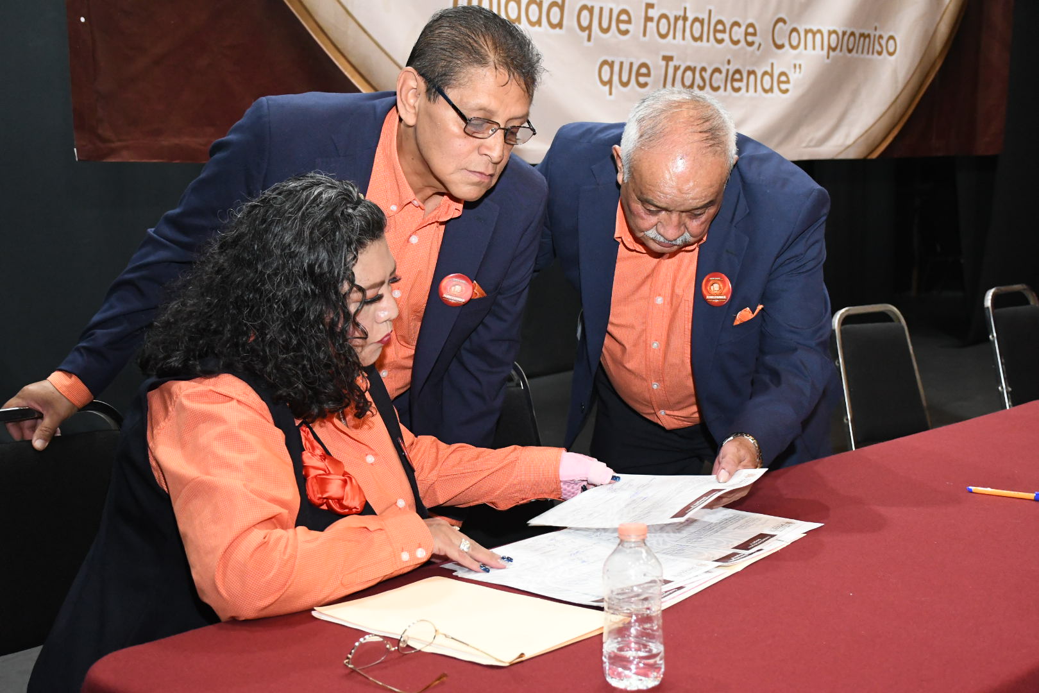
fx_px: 1472
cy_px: 346
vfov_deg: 26.5
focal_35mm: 51
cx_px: 520
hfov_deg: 38.9
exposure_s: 1/100
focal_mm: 34
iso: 4000
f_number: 5.6
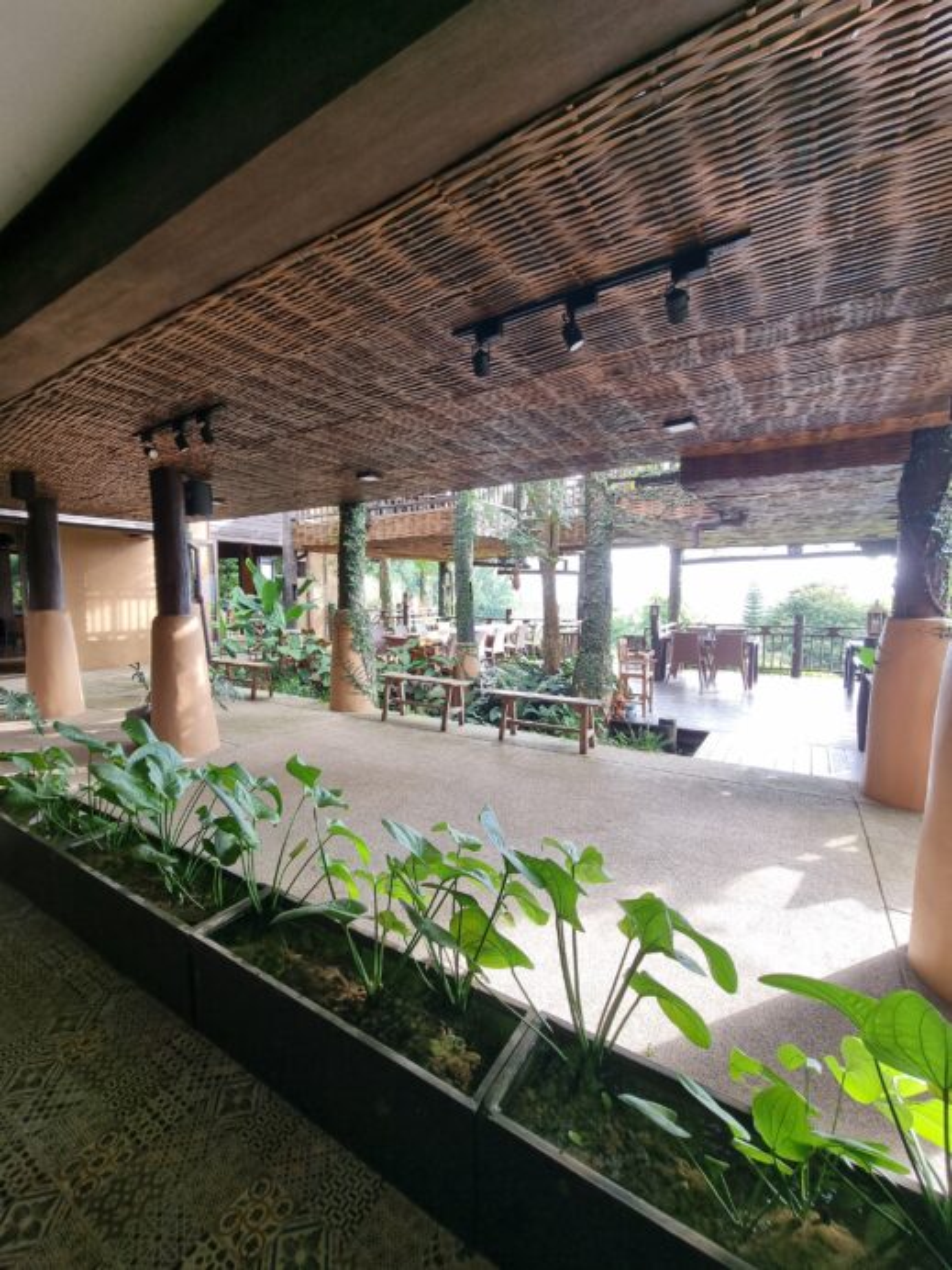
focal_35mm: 13
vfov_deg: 106.2
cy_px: 635
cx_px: 476
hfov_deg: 89.9
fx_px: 477
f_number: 2.2
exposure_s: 1/120
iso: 80
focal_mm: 2.2
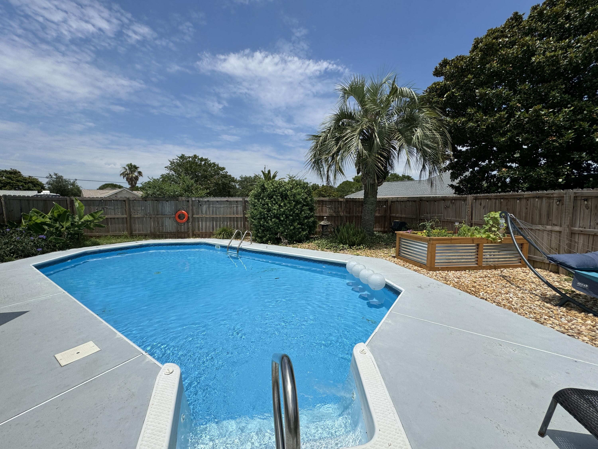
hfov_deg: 102.1
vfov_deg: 85.7
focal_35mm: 14
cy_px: 224
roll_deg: -0.4
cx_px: 299
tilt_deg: -5.5
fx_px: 242
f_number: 2.2
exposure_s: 1/4630
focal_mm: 2.22
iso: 40
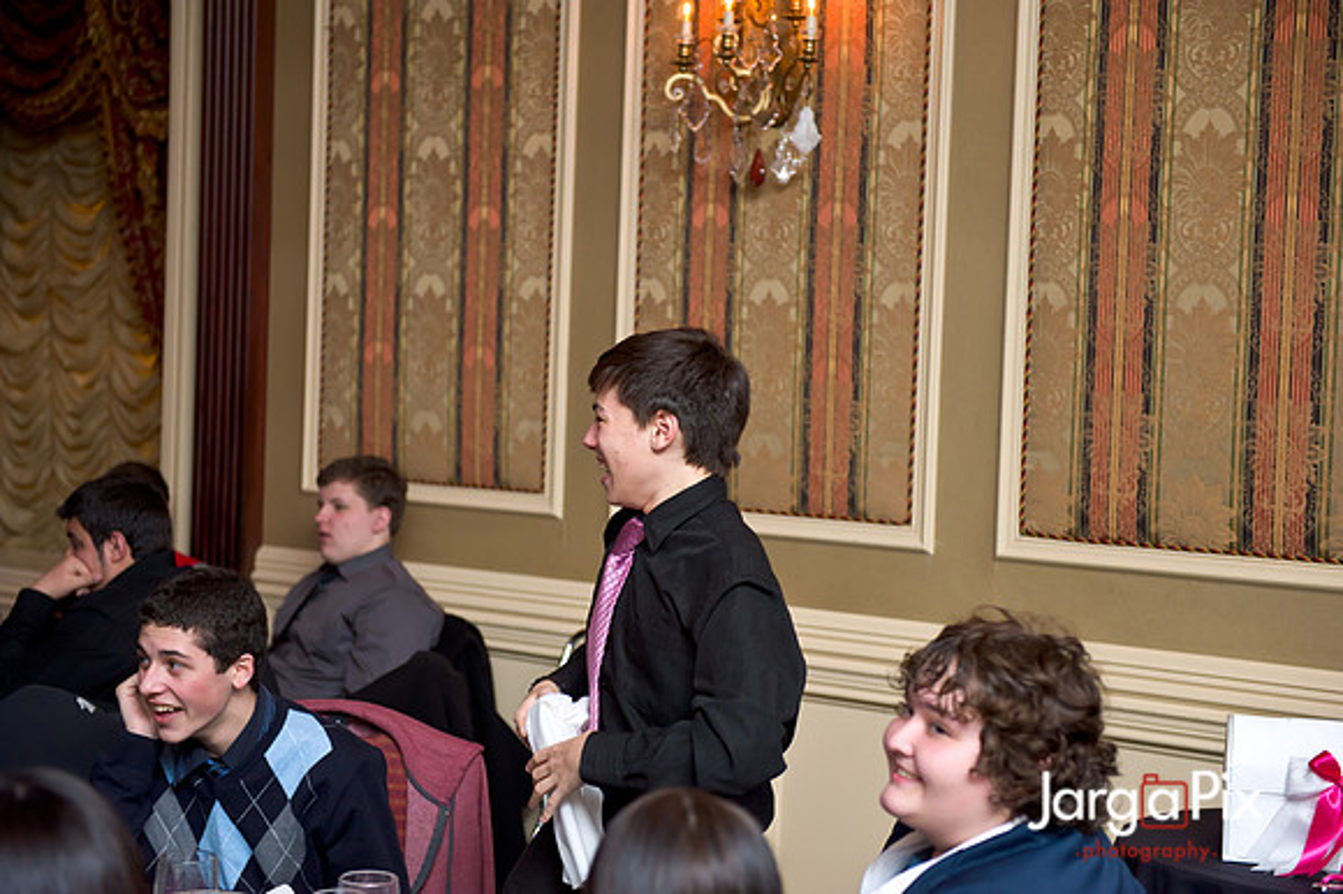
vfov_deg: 21.9
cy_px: 447
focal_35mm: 62
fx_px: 2312
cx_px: 672
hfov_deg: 32.4
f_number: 3.2
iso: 1600
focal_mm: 62
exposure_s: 1/125
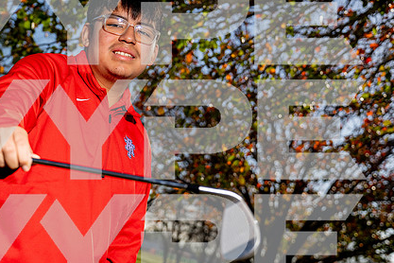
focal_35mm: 64
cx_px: 126
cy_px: 130
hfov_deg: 31.1
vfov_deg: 21.2
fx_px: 700
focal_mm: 46
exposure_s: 1/1250
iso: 100
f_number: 4
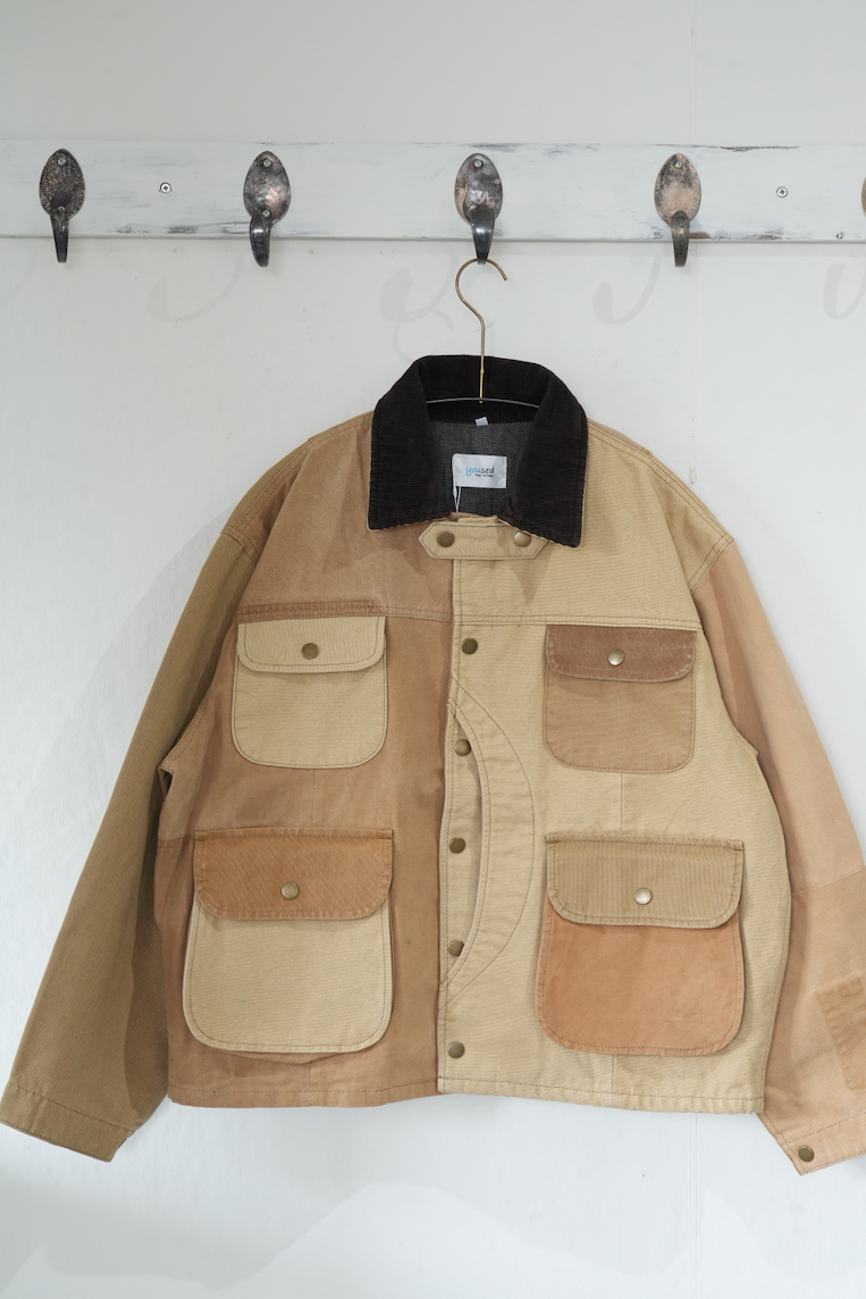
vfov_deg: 30.5
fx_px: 2381
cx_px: 473
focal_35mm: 66
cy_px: 706
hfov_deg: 20.6
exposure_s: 1/25
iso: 1000
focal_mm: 59
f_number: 9
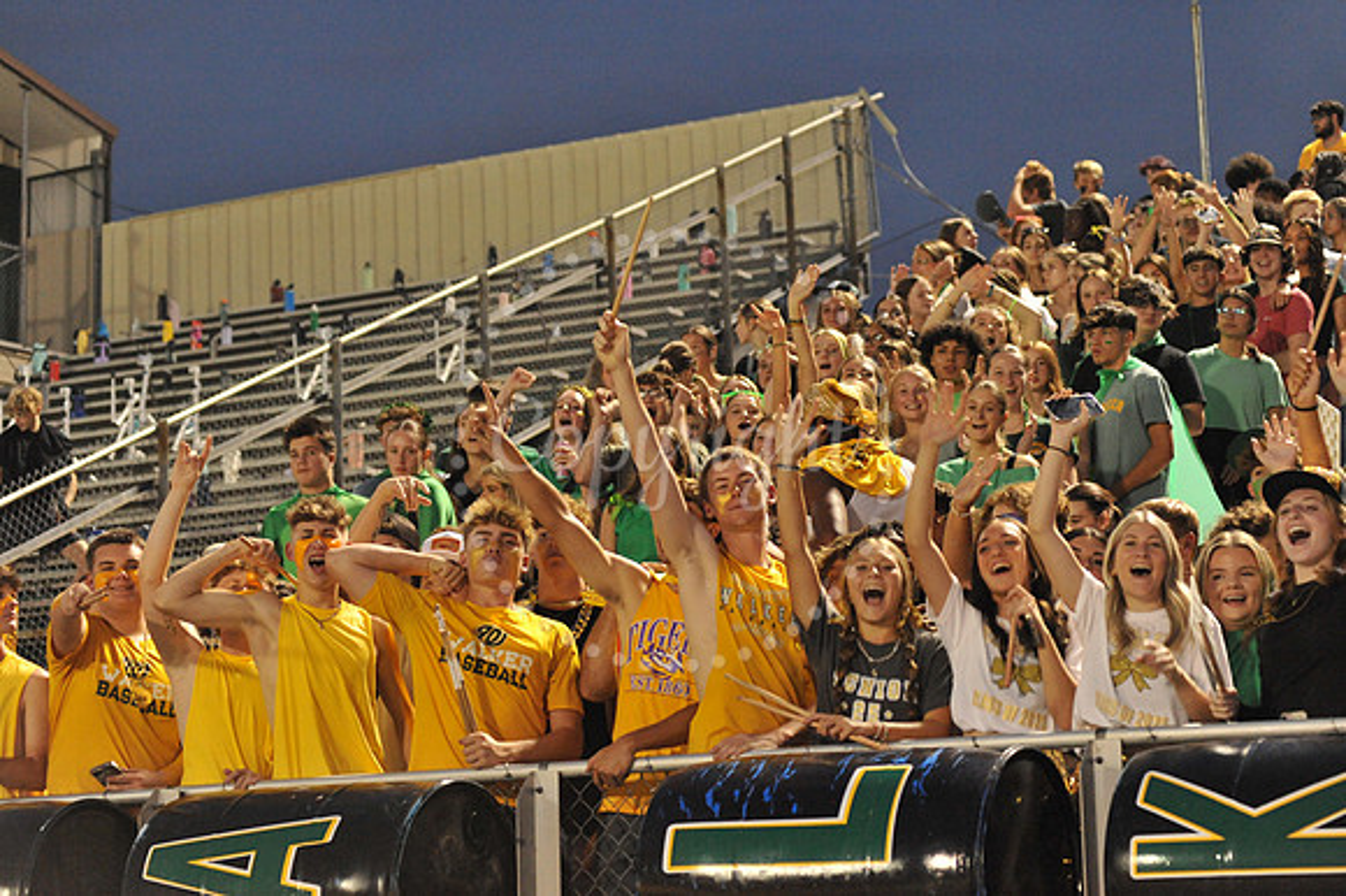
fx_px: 2989
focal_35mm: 80
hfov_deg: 25.4
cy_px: 448
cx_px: 673
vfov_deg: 17.0
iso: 6400
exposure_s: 1/200
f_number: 4
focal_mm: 80
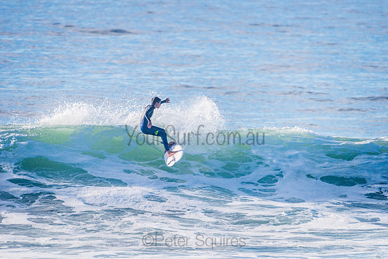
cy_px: 130
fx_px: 5390
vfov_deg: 2.8
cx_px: 194
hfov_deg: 4.1
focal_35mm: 500
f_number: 5.6
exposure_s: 1/2000
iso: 250
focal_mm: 500
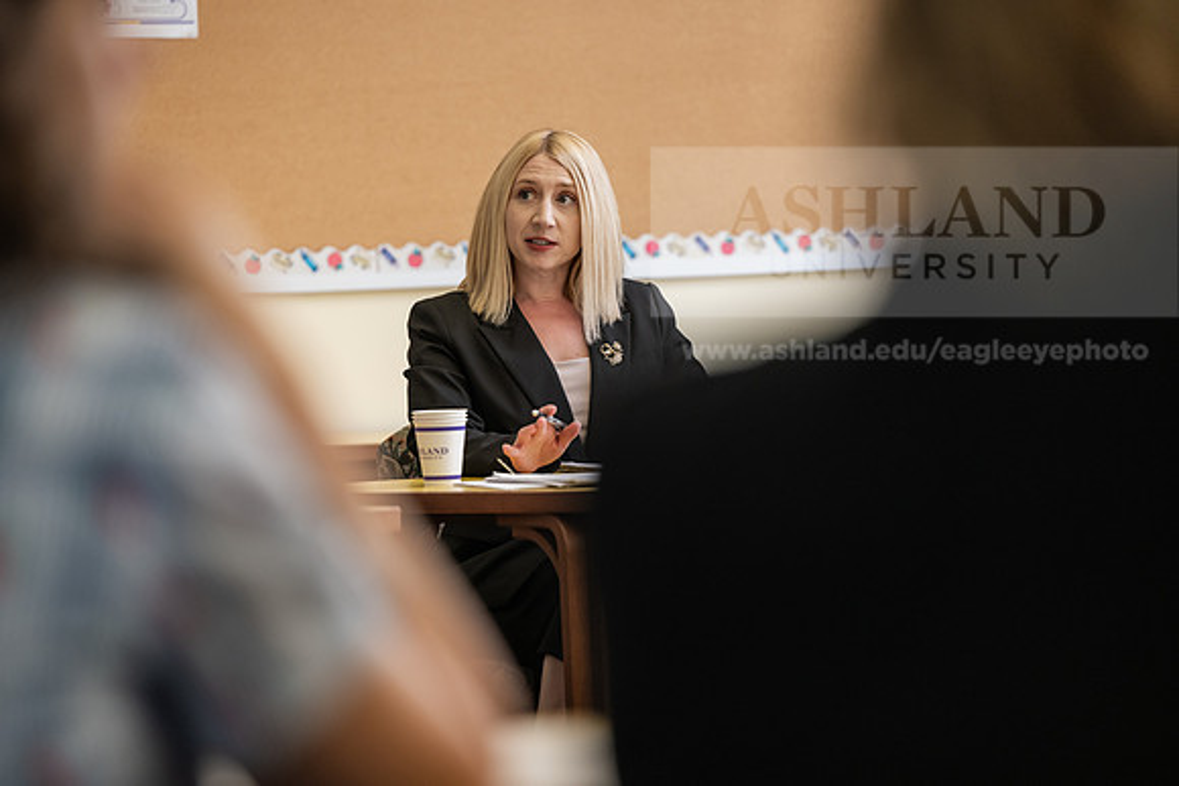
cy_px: 393
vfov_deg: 11.0
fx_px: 4095
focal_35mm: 125
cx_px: 590
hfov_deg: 16.4
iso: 800
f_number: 2.8
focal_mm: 125
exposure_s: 1/200
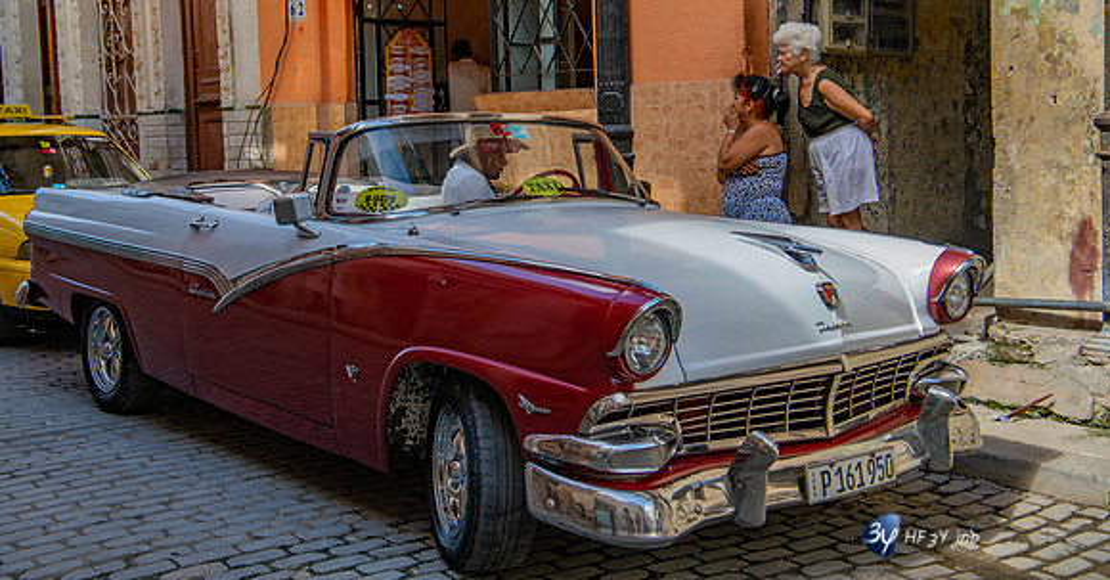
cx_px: 531
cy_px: 194
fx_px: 1287
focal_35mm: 44
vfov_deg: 25.3
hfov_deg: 46.7
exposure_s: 1/125
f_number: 5.6
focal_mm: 40
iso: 100
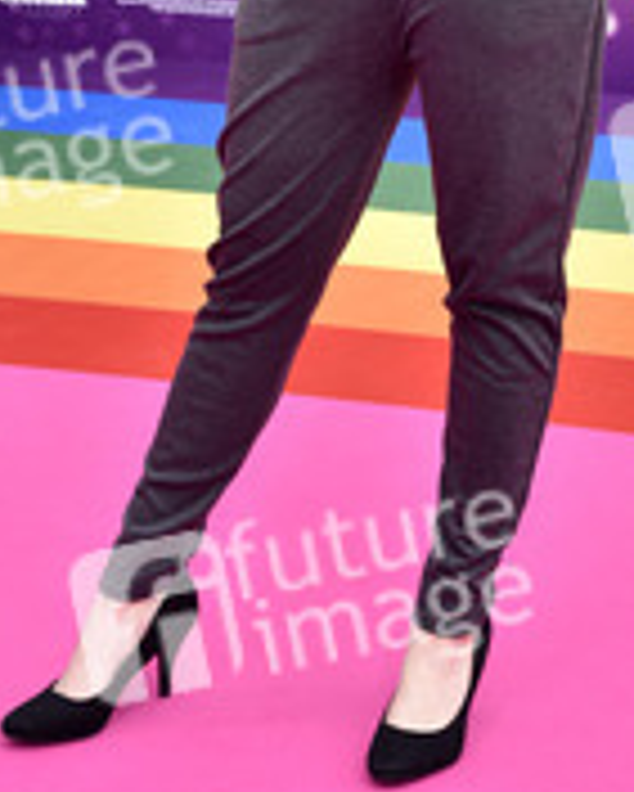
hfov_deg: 13.2
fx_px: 2742
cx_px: 432
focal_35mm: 117
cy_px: -76
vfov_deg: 16.0
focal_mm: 55
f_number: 8
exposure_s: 1/200
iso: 400
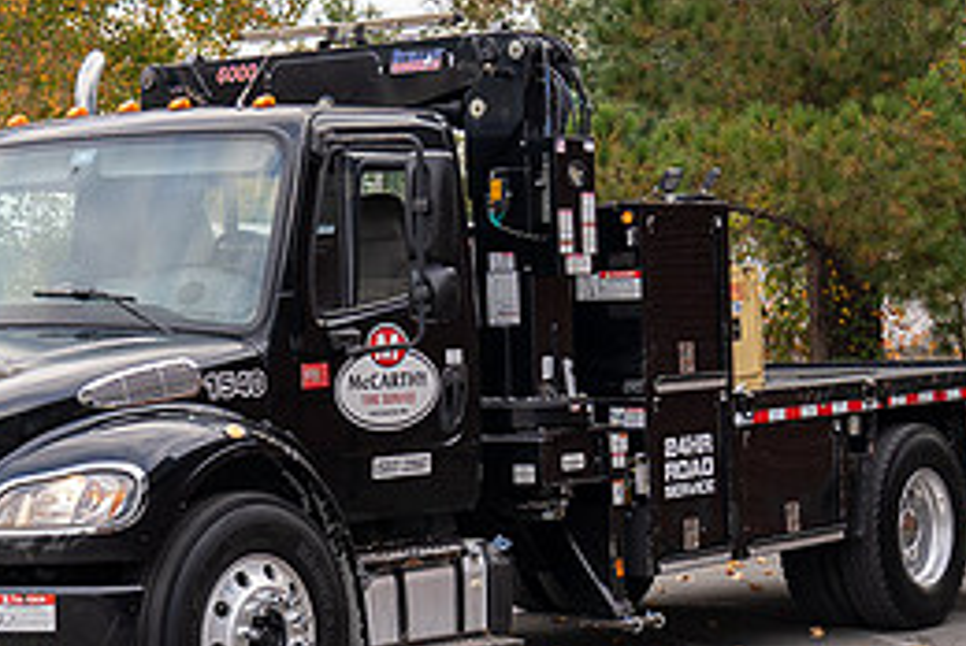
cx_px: 431
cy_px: 265
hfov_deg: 20.8
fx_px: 2633
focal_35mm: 98
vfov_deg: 14.0
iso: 250
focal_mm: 44
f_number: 4
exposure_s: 1/160
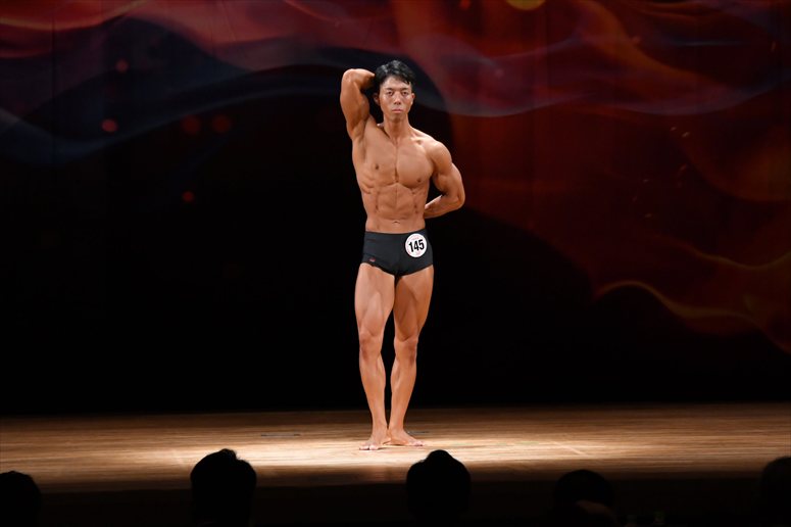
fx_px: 4766
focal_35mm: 217
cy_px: 264
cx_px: 396
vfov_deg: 6.3
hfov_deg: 9.5
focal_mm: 145
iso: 3200
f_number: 5.6
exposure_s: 1/400
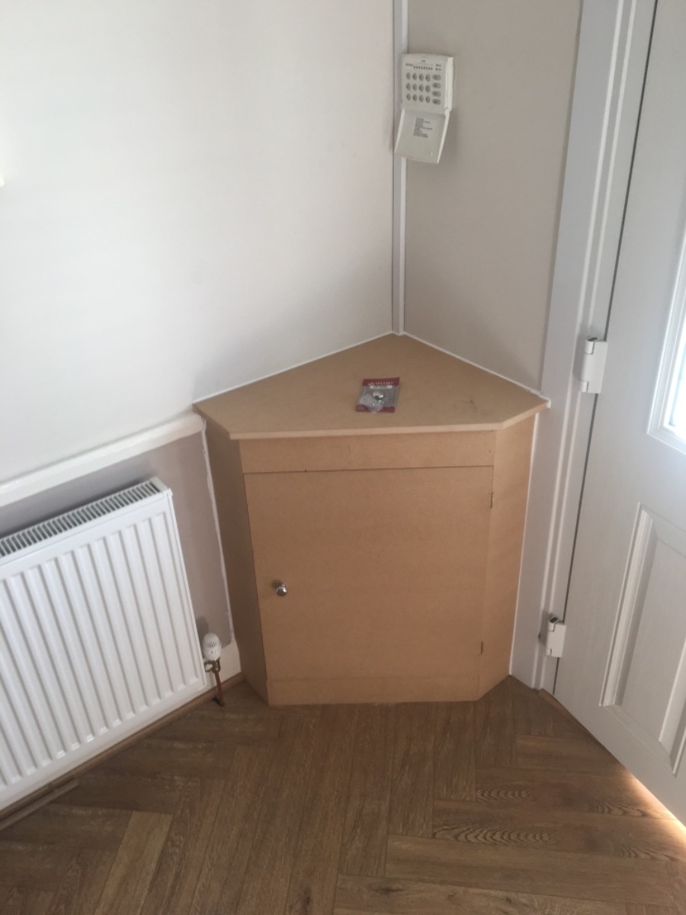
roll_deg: +2.8
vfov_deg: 61.7
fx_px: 766
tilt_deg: -31.7
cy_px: 458
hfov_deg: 48.2
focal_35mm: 29
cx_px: 343
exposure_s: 1/50
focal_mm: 4.15
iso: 32
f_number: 2.2
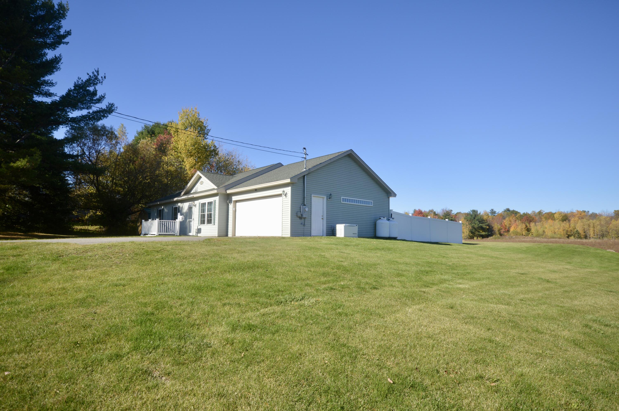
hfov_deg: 85.5
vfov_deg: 63.1
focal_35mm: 20
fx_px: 335
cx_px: 310
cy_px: 206
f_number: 8
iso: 100
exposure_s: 1/250
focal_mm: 13
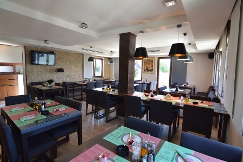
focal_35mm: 16
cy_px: 81
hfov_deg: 95.0
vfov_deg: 72.0
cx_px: 122
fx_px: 111
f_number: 4.5
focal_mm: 11
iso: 400
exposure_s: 1/80
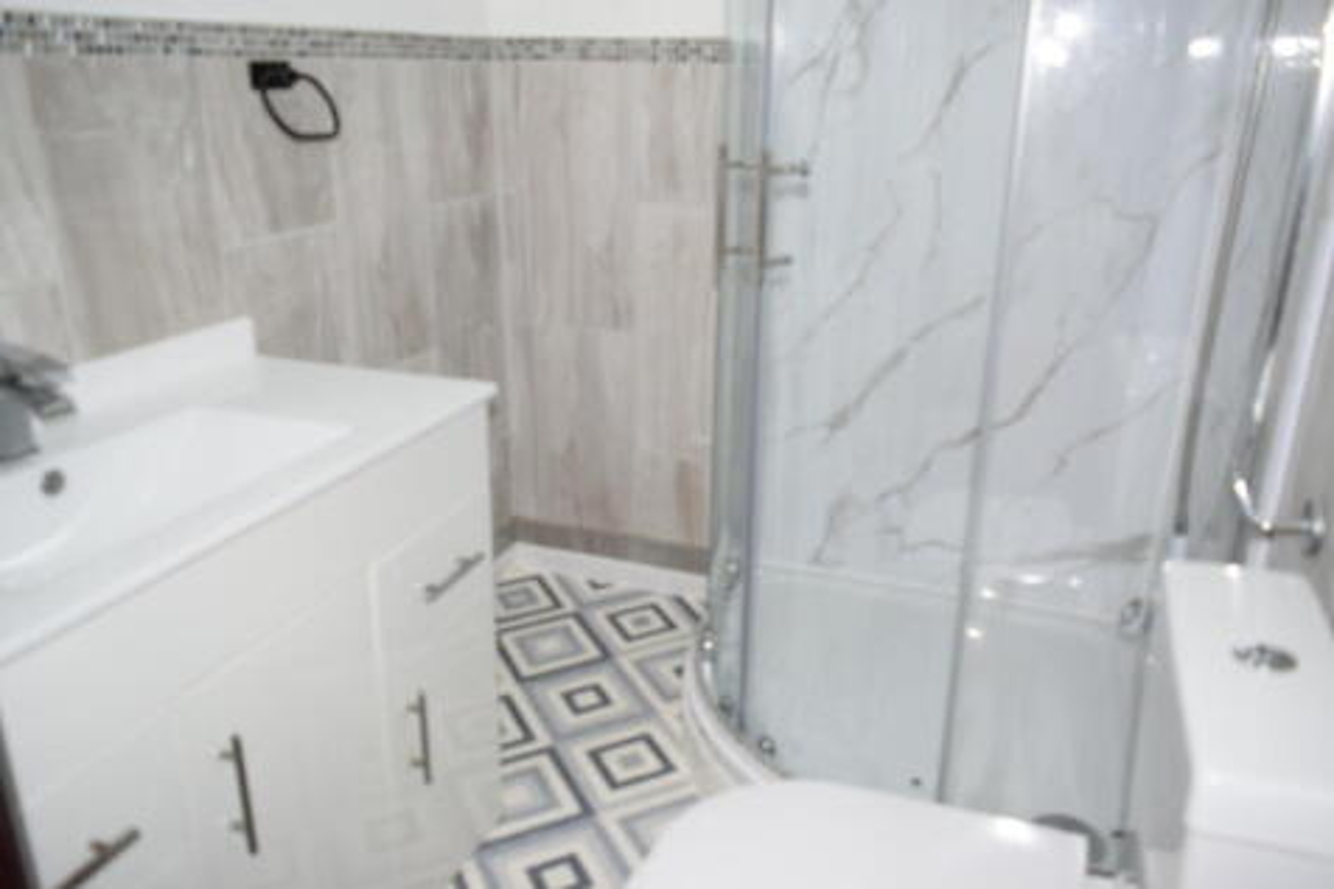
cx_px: 667
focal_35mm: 27
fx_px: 1000
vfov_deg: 47.9
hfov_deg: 67.4
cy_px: 444
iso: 800
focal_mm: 18
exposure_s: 1/100
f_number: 5
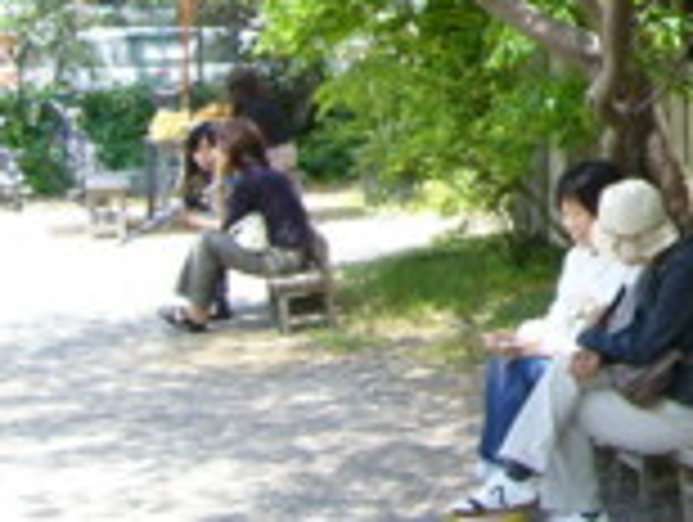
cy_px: -122
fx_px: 2186
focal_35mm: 109
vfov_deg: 13.2
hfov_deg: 16.3
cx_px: 1062
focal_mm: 5.8
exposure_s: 1/160
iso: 80
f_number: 2.8
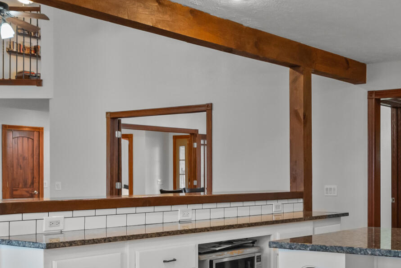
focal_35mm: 54
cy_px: 201
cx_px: 323
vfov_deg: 24.8
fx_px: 602
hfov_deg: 35.6
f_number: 4
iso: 1000
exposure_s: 1/60
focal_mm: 16
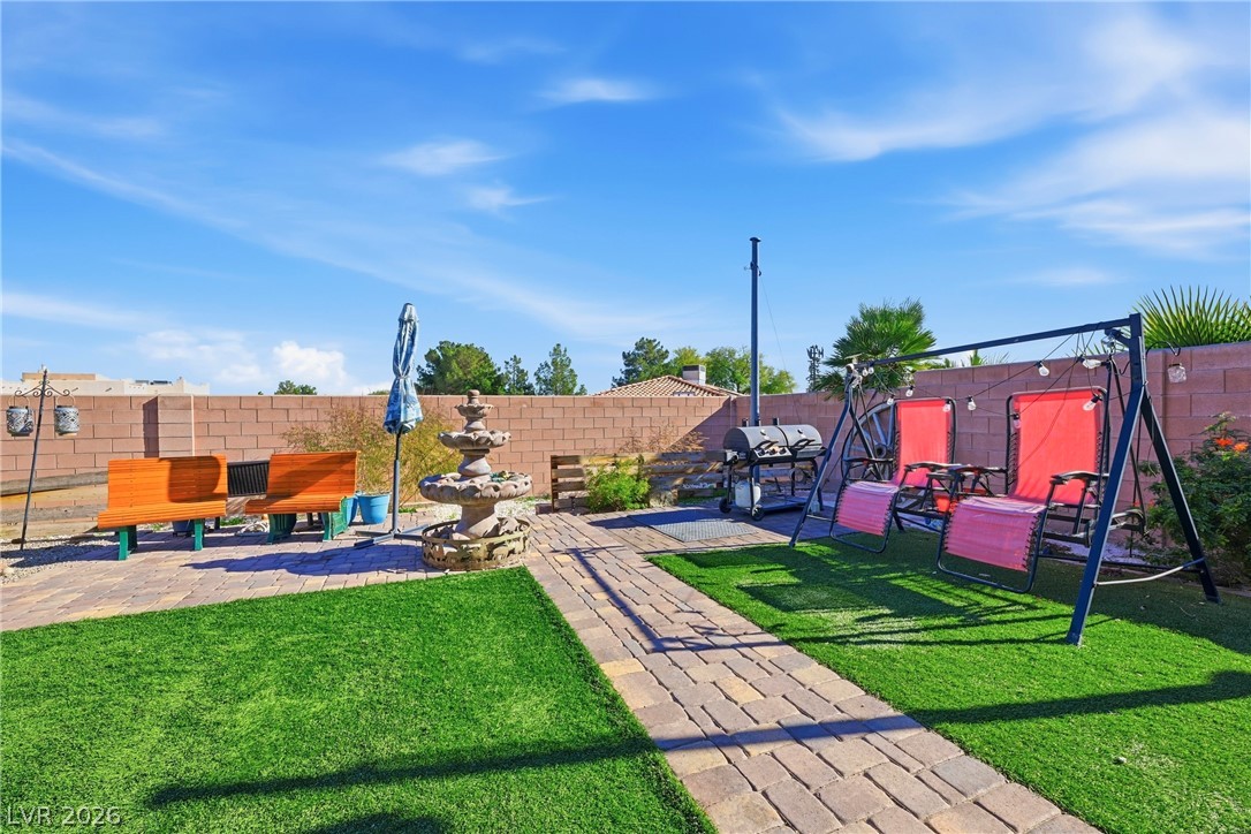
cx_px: 626
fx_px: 486
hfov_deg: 104.3
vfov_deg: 81.2
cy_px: 417
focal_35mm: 14
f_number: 9
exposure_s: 1/640
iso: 80
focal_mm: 14
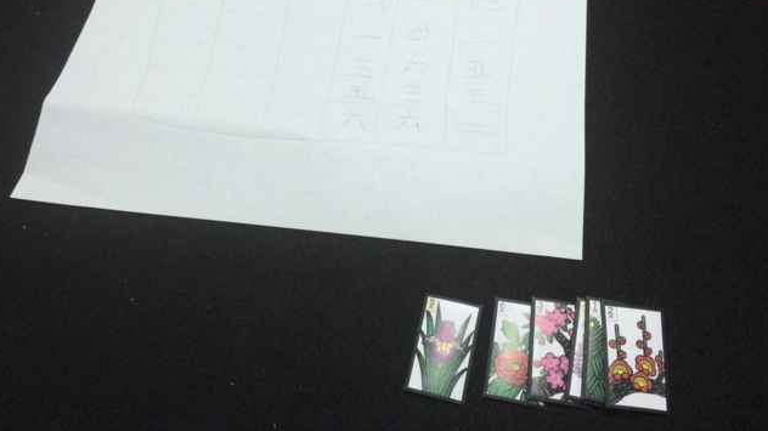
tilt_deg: -62.3
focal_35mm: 32
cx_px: 382
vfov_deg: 36.3
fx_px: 651
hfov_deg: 61.0
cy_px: 142
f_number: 2.2
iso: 200
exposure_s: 1/30
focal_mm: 4.15
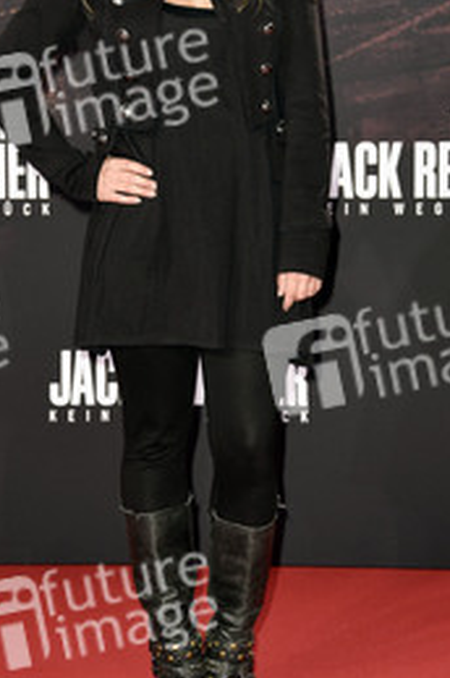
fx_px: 2669
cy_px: 223
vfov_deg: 14.4
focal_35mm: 142
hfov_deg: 9.6
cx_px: 160
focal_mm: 92
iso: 800
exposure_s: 1/250
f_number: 5.6
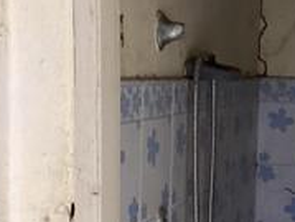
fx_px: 973
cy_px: 165
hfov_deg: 16.9
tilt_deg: -6.8
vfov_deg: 13.0
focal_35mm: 114
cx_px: 282
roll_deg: -1.8
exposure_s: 1/60
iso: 200
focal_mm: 3.3
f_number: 2.4
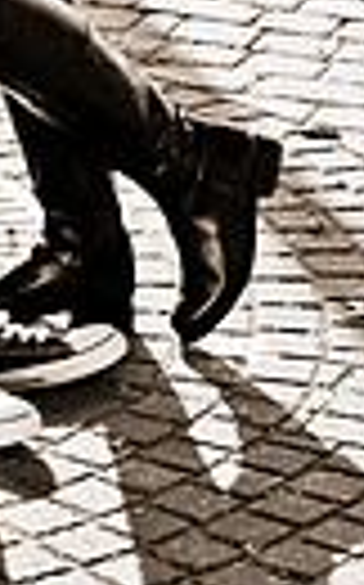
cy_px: 76
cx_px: 74
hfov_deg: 5.0
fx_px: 4200
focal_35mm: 264
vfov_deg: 7.9
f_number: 9
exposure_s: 1/250
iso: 200
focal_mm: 50
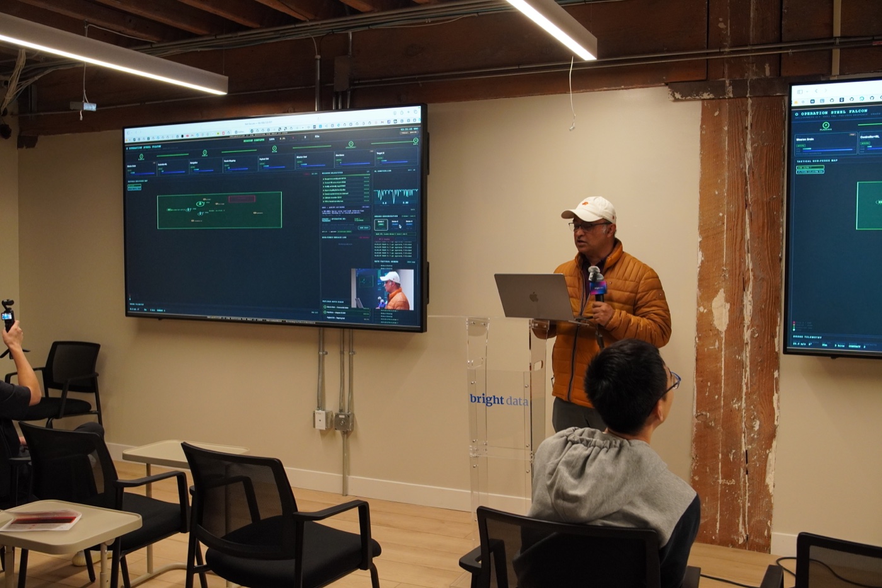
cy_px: 294
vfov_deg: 38.4
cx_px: 441
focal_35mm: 34
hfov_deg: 55.1
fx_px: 845
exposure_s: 1/160
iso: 1600
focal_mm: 23
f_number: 4
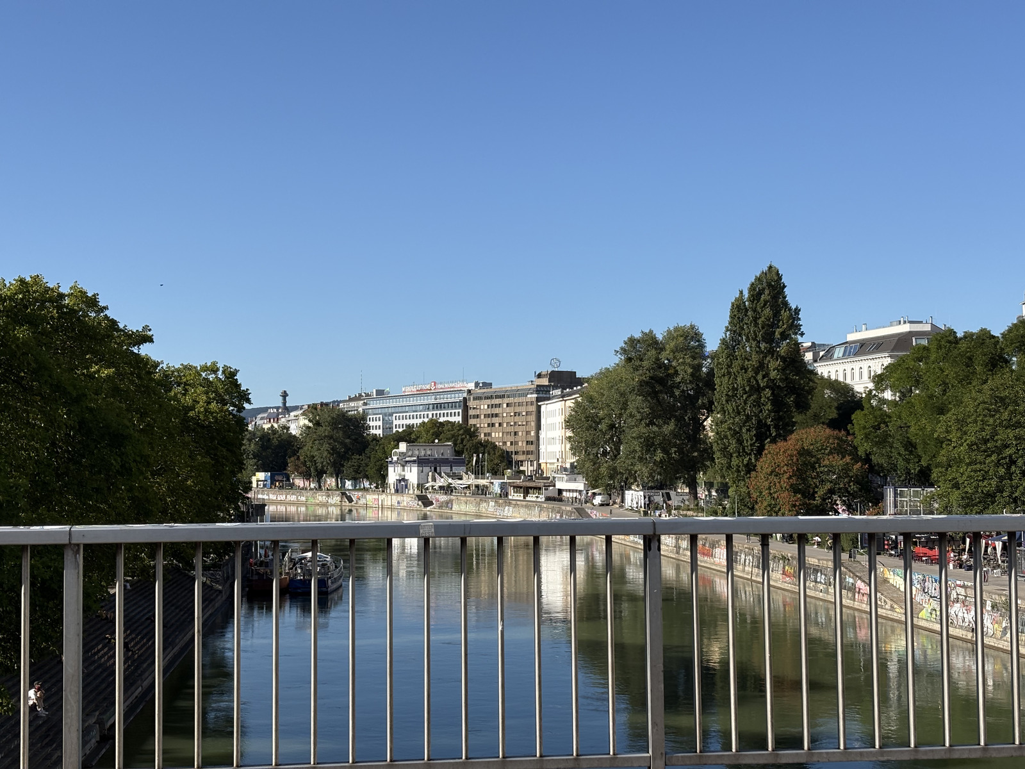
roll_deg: +0.8
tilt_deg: +3.1
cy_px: 384
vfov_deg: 28.0
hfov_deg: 36.8
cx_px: 512
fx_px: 1540
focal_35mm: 52
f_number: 1.6
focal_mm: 5.96
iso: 32
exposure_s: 1/3448
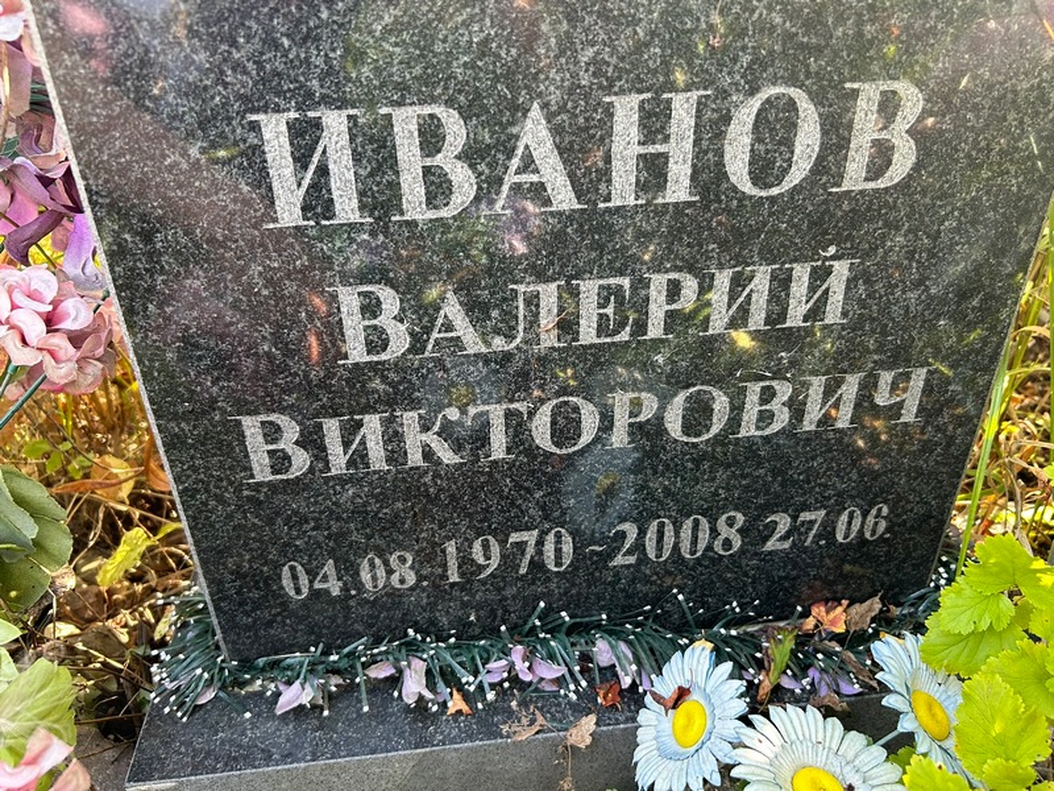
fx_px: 792
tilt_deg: -33.6
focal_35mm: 26
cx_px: 527
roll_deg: -0.1
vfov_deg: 53.1
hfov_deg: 67.3
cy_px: 396
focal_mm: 5.7
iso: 125
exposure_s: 1/113
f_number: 1.5
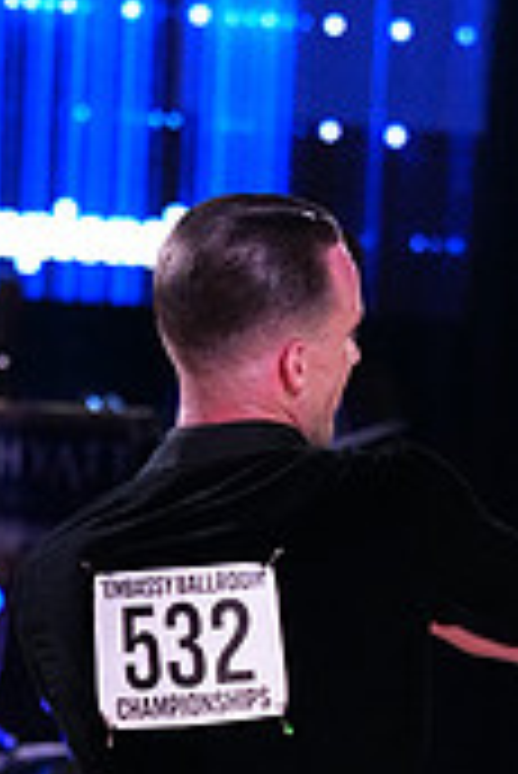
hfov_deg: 2.9
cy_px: 1076
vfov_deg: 4.4
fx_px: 10145
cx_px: 552
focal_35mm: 471
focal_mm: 140
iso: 4000
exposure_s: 1/320
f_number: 4
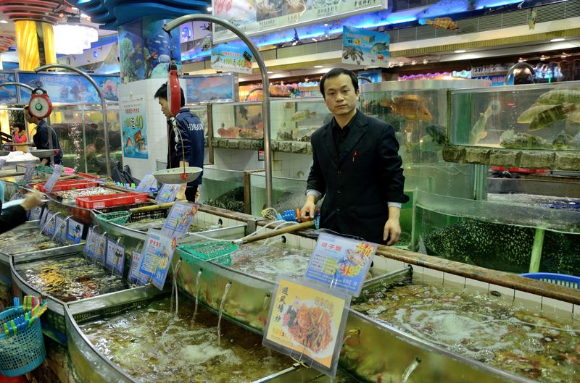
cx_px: 290
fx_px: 530
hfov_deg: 57.3
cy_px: 192
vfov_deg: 39.8
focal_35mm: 33
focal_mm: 22
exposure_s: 1/40
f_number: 3.8
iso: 400
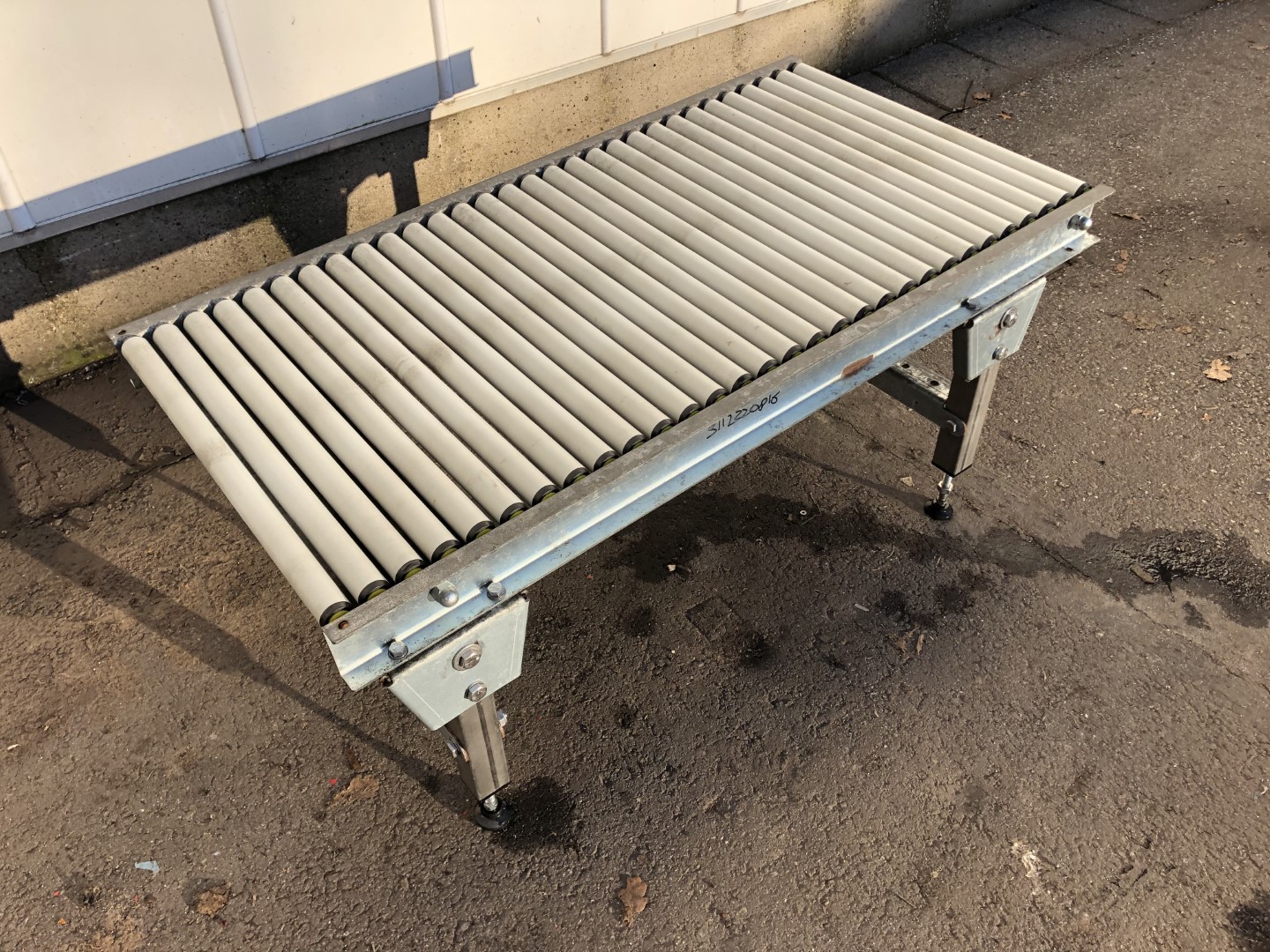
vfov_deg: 49.7
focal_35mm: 28
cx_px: 635
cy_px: 476
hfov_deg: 63.4
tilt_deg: -42.2
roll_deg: +0.8
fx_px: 1027
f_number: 1.8
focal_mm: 4
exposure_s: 1/585
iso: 20
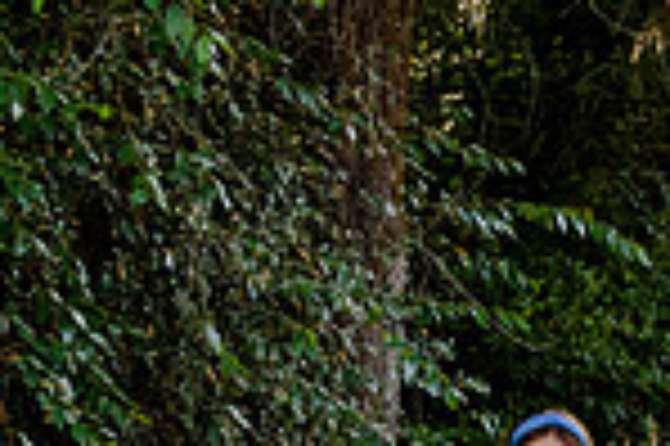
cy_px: 595
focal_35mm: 114
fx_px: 2119
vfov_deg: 11.6
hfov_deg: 16.5
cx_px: 971
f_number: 6.3
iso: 1000
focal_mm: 24
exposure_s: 1/160
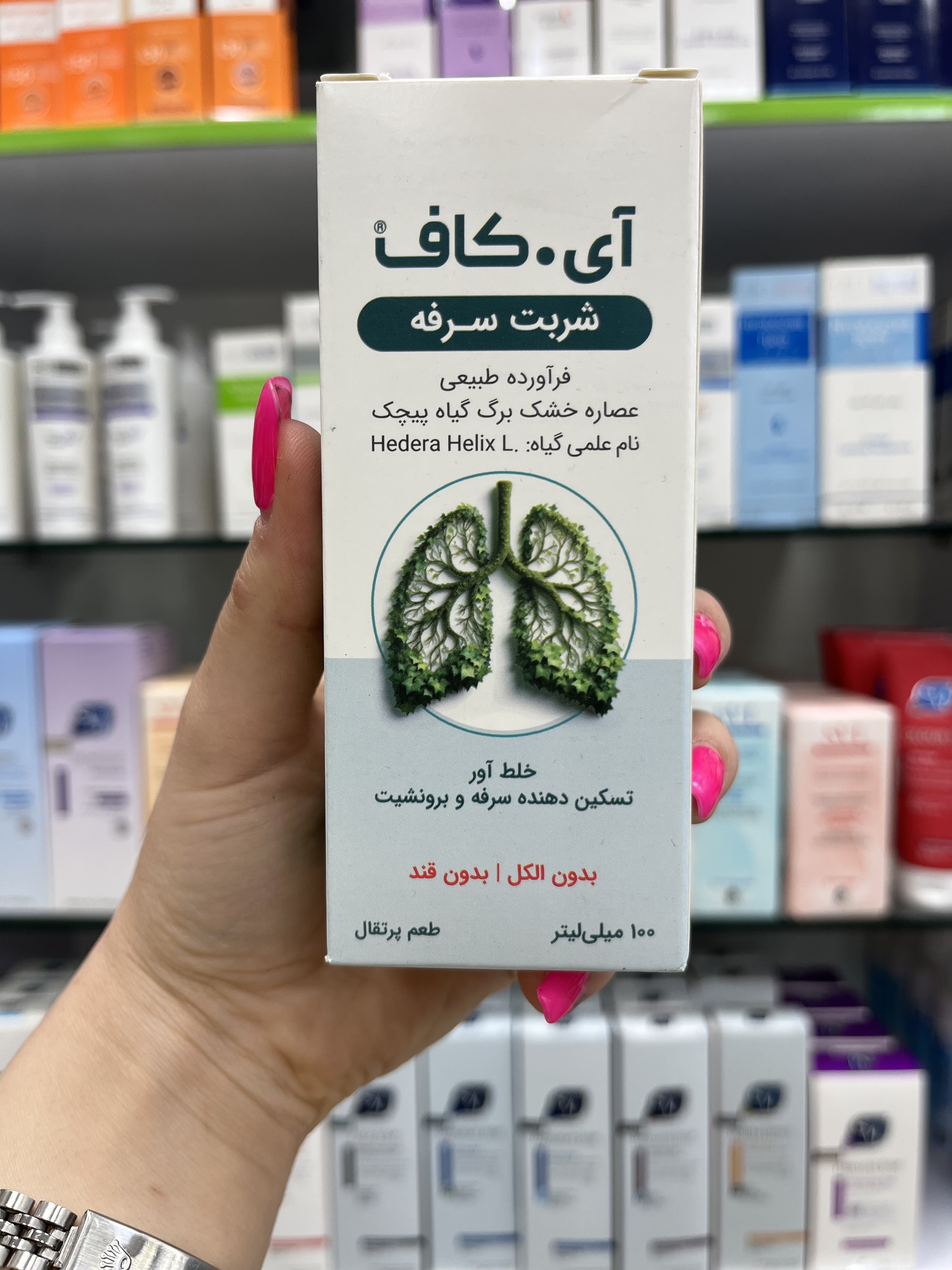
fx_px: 953
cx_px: 476
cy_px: 635
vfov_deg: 67.3
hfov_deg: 53.1
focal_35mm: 26
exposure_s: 1/100
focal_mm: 5.1
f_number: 1.6
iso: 40
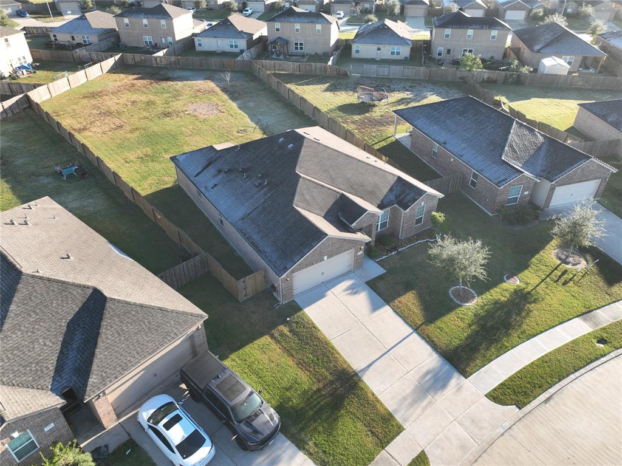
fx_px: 431
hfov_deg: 71.6
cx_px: 311
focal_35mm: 24
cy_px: 233
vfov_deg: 56.8
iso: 120
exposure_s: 1/500
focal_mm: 12.29
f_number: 2.8
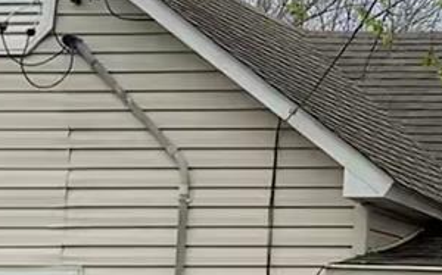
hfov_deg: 13.0
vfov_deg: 8.9
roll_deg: -0.8
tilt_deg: +6.0
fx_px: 1769
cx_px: 782
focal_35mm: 147
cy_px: 219
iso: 25
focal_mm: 4.25
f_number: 1.8
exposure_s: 1/962
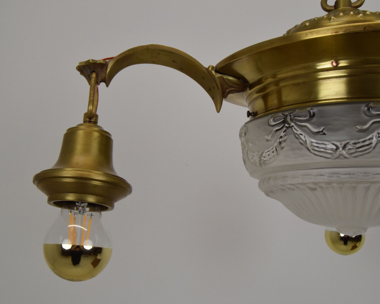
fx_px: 461
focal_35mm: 41
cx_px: 178
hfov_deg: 44.8
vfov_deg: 36.5
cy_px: 152
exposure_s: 1/100
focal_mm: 24
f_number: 18
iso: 1600
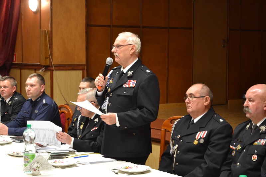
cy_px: 88
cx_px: 133
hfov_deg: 27.0
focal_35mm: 75
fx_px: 554
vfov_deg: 18.2
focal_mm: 50
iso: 800
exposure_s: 1/13
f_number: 5
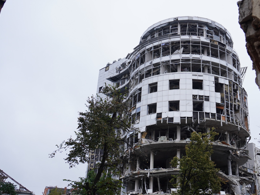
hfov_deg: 46.9
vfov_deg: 36.3
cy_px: 107
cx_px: 157
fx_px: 298
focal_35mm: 40
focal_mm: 21
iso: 100
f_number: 5
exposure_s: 1/125
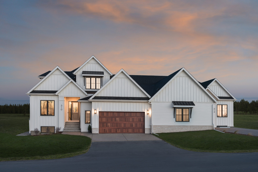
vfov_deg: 41.1
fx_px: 229
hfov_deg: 58.7
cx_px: 129
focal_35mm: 32
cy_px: 86
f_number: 11
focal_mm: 32
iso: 250
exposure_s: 1/1.67
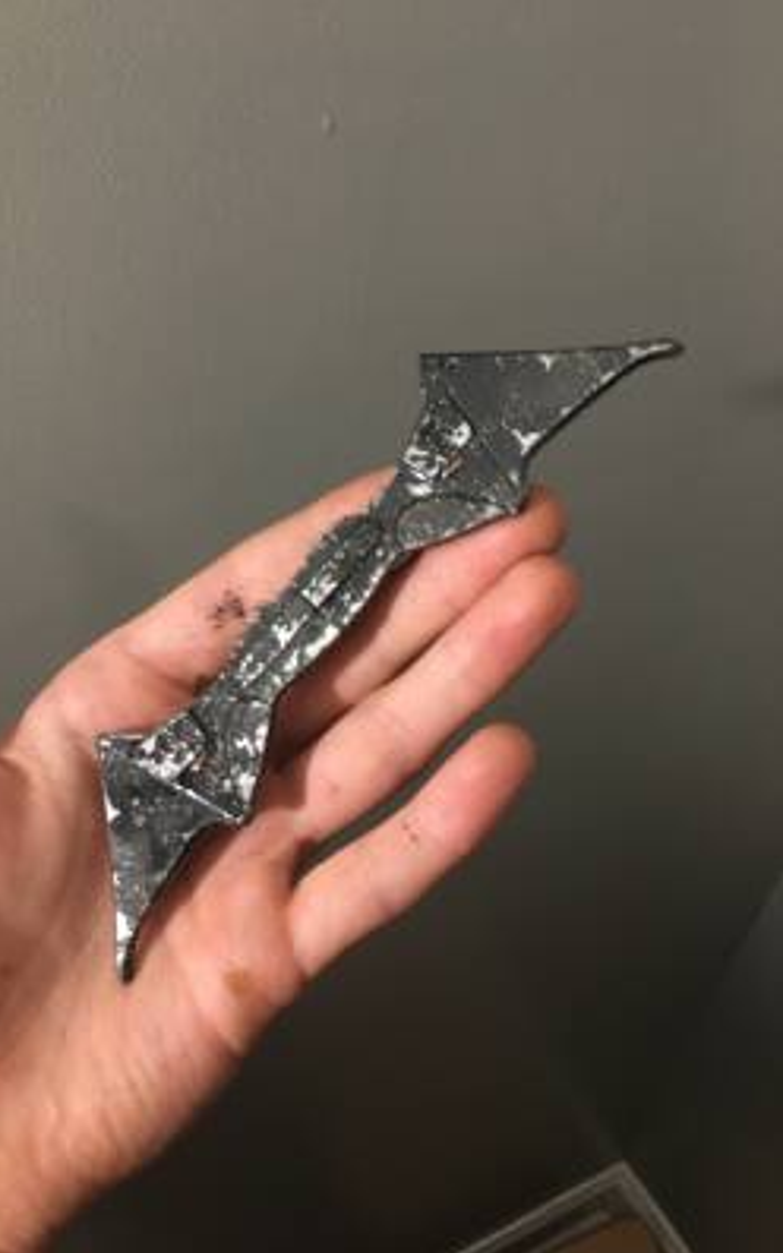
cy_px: 628
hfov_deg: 40.4
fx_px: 1059
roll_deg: -5.4
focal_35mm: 31
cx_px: 313
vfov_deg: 61.2
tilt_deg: -40.0
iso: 200
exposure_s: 1/17
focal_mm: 4.15
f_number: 2.2
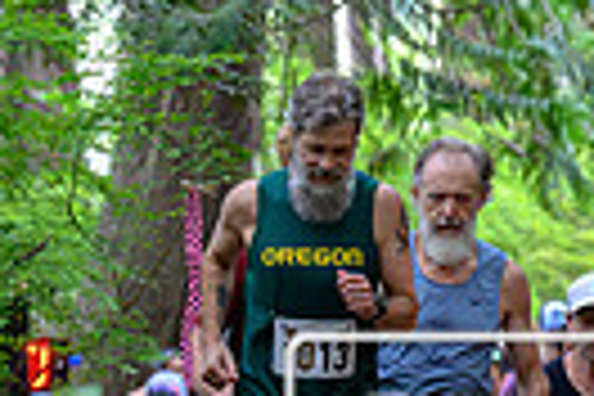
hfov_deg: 4.3
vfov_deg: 2.8
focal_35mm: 483
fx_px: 7969
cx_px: 738
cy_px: 452
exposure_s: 1/640
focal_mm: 110
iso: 10000
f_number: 4
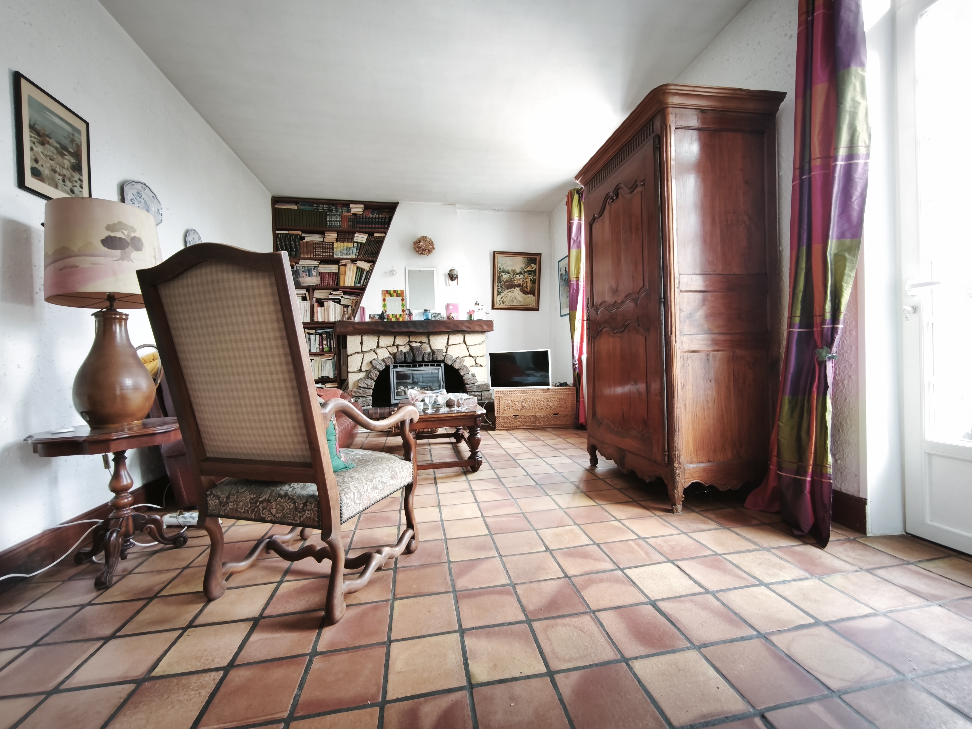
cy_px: 364
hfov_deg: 98.2
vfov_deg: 81.7
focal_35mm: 15
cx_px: 486
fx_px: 421
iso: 80
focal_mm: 1.91
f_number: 2.2
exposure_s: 1/8
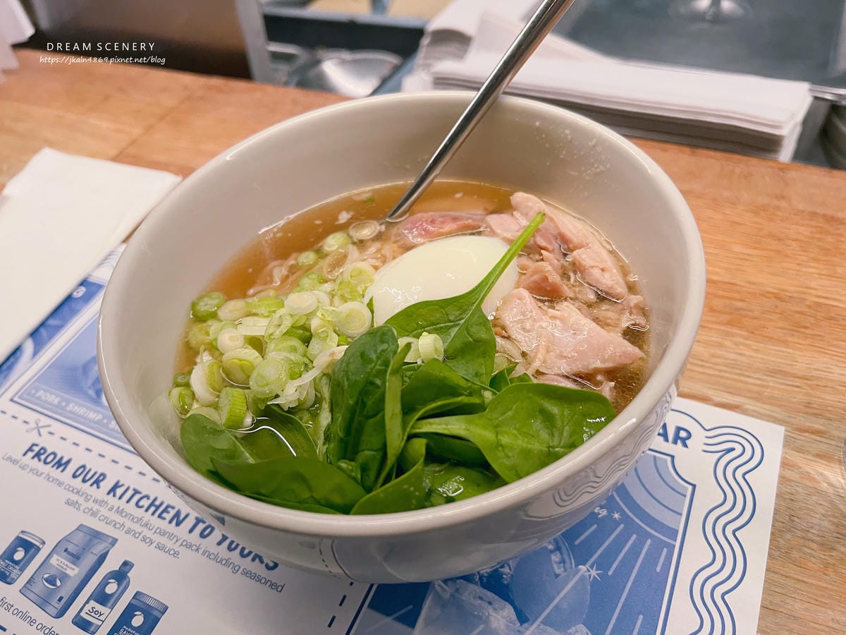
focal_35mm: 26
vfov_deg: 53.1
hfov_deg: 67.3
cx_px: 423
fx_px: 635
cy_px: 318
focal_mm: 5.7
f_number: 1.5
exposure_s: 1/60
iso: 250
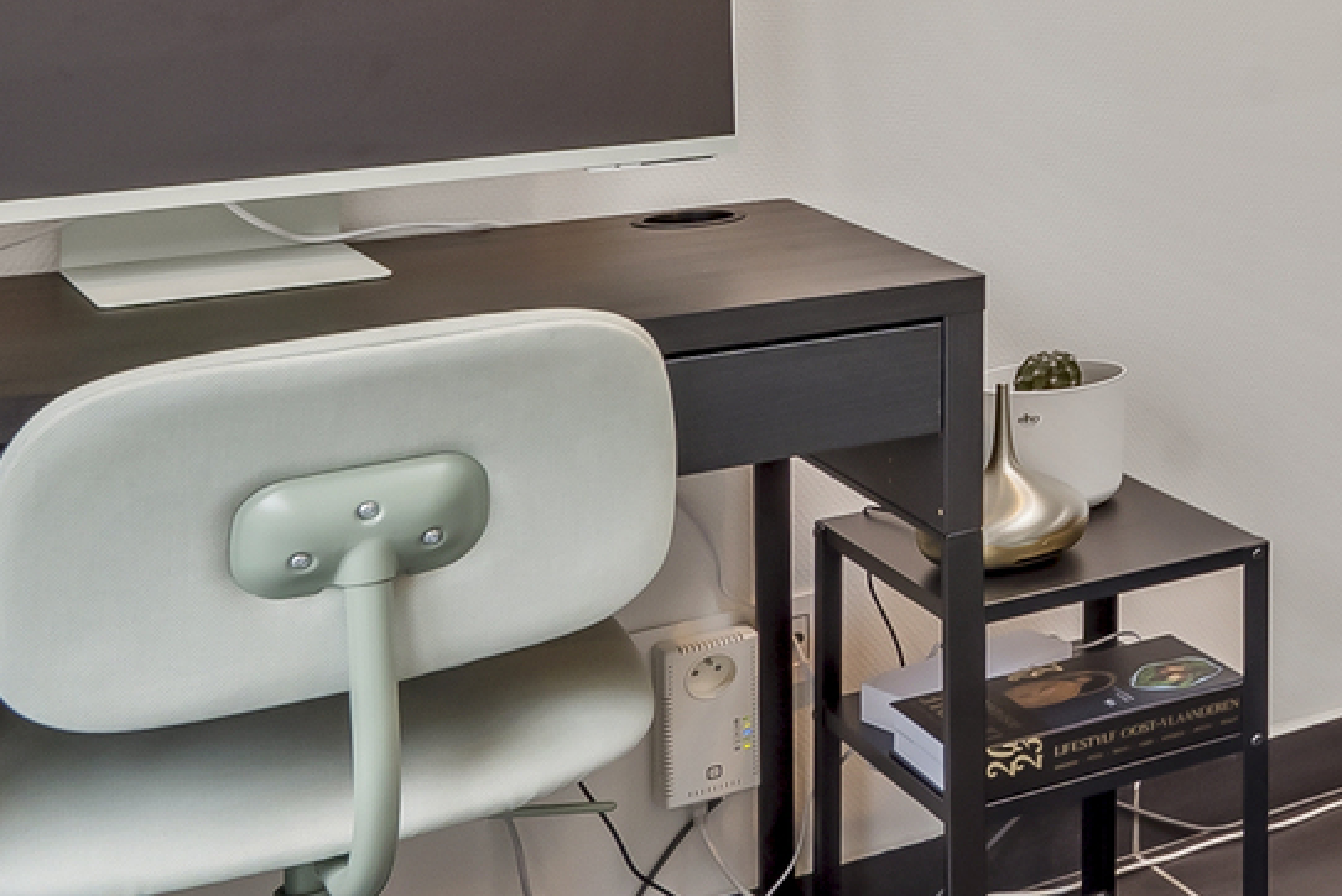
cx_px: 2246
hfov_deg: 22.8
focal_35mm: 62
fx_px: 2312
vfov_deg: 20.5
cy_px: -183
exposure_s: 1/10
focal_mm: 14
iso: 250
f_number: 11
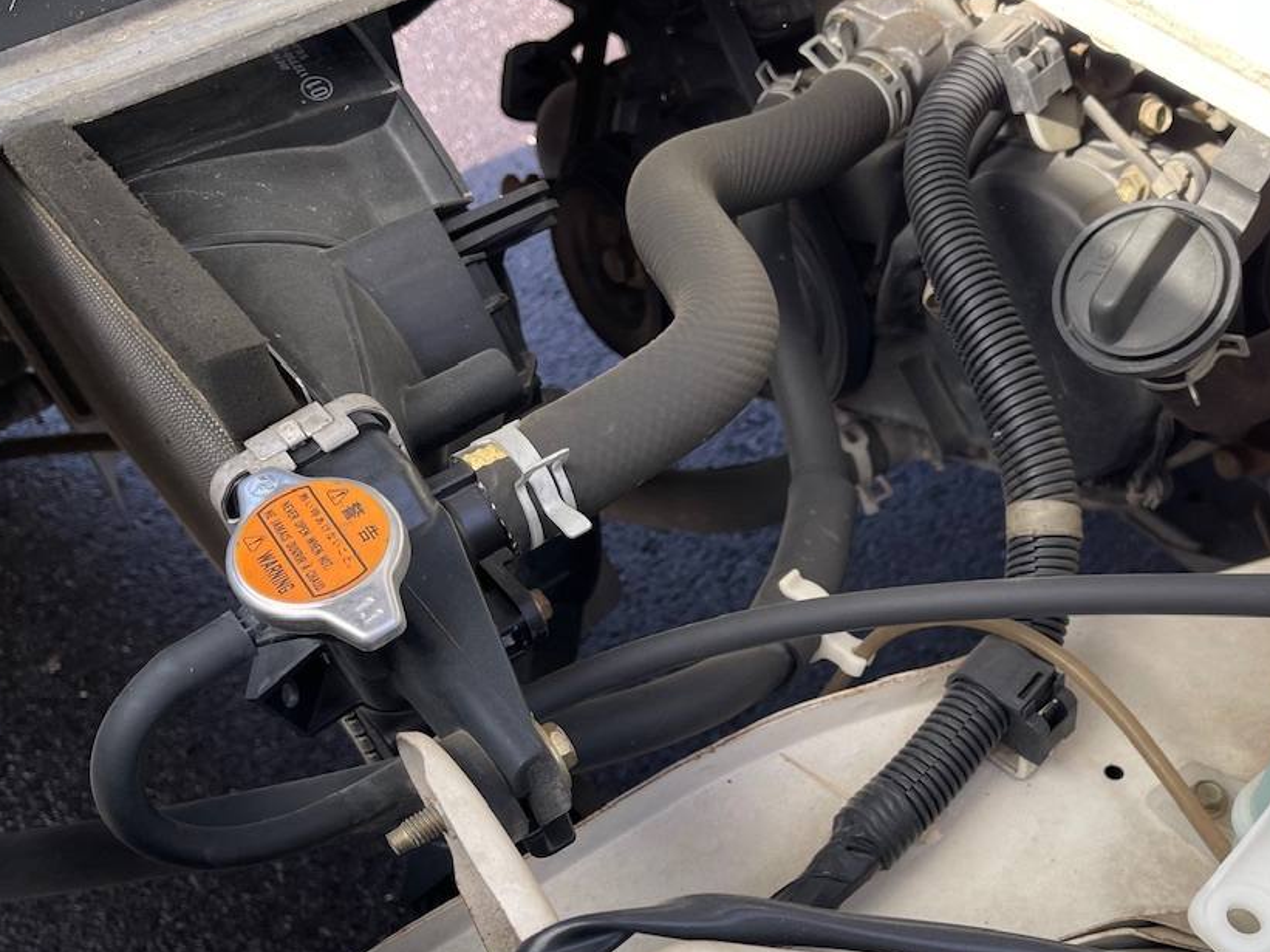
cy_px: 673
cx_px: 842
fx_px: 1430
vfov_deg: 36.2
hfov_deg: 47.1
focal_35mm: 39
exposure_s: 1/213
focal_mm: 5.1
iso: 32
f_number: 1.6
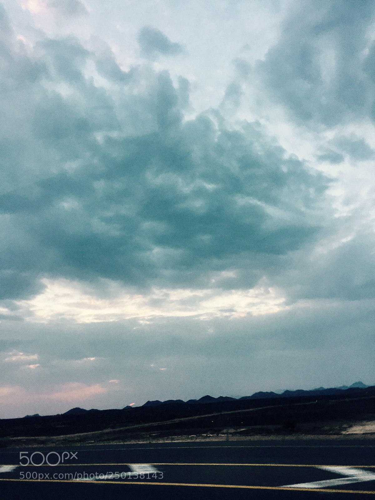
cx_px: 188
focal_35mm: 29
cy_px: 250
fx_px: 419
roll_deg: +6.4
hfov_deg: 48.2
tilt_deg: +20.6
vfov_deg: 61.7
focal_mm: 4.15
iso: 32
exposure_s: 1/30
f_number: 2.2
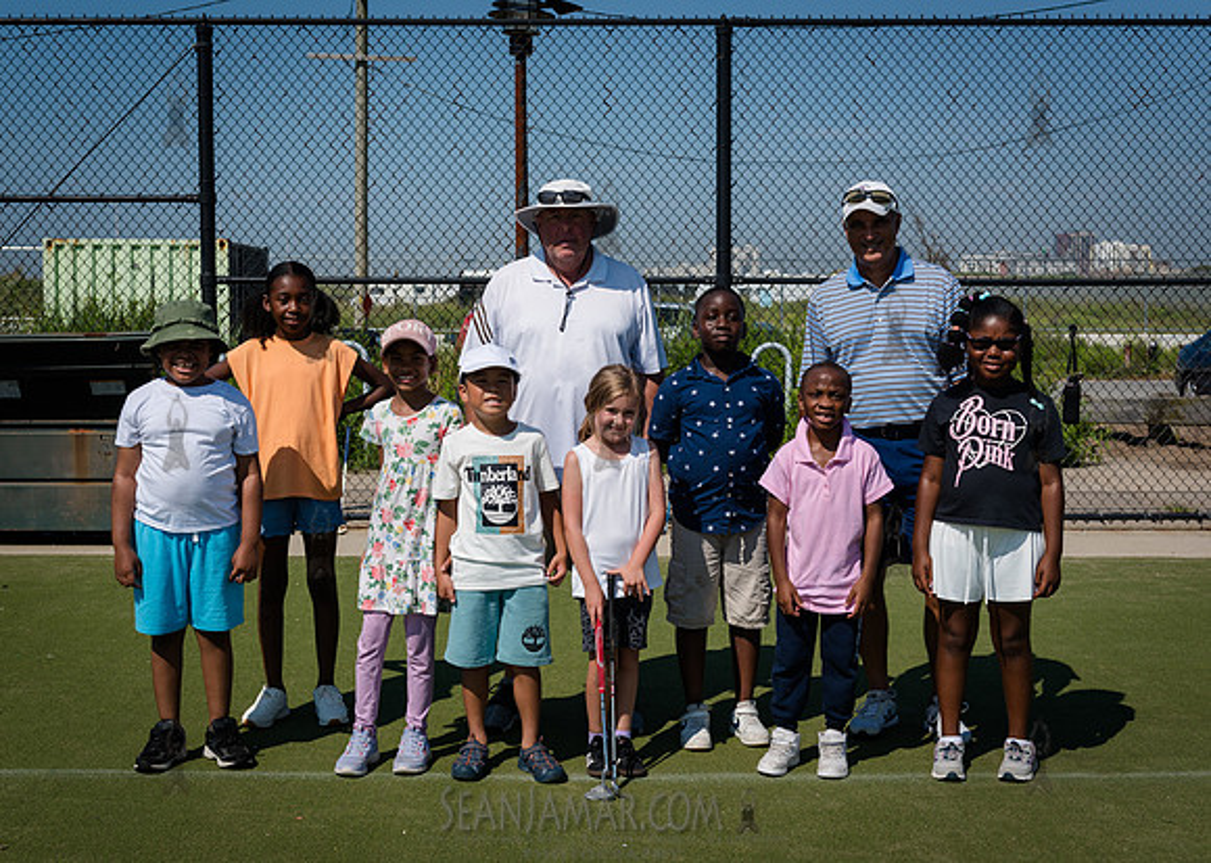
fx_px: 1705
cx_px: 573
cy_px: 407
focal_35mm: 50
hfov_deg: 39.1
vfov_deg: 28.4
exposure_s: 1/1600
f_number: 5
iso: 100
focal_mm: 44
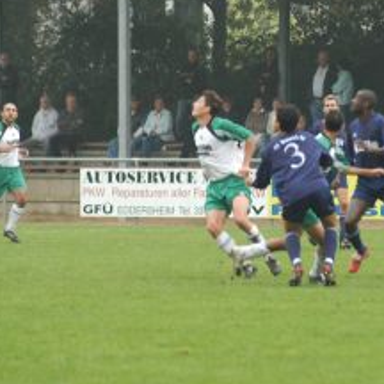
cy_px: 166
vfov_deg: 3.7
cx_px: 316
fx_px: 5924
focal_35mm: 472
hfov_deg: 3.7
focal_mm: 200
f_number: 4.5
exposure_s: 1/250
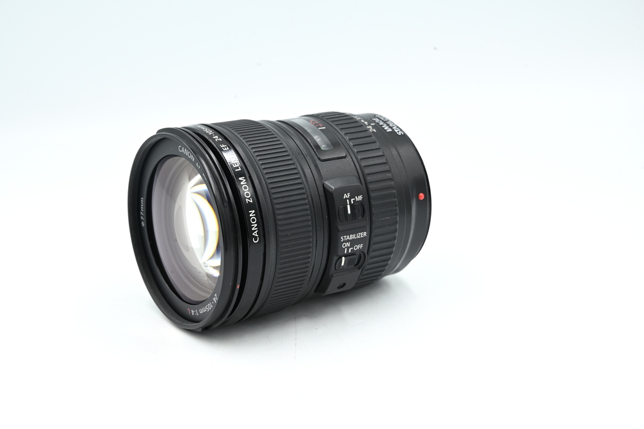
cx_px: 322
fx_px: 1252
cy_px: 214
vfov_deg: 19.5
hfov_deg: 28.8
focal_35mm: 70
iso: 100
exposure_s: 1/13
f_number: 14
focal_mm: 70
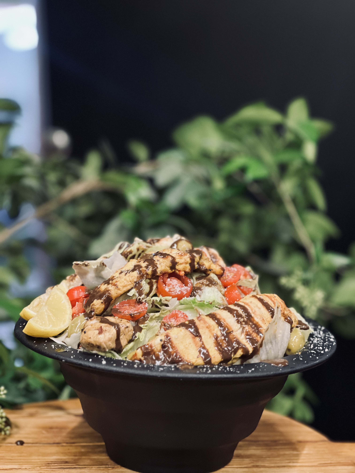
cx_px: 178
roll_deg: +1.5
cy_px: 236
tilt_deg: -5.0
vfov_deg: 25.3
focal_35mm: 77
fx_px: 1053
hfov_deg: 19.1
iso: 400
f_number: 2.8
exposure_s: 1/25
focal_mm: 9
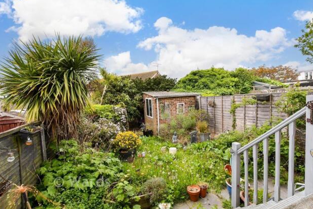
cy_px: 106
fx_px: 148
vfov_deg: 70.5
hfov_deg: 93.2
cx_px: 162
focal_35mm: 17
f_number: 8
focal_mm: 11
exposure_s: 1/1000
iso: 1000
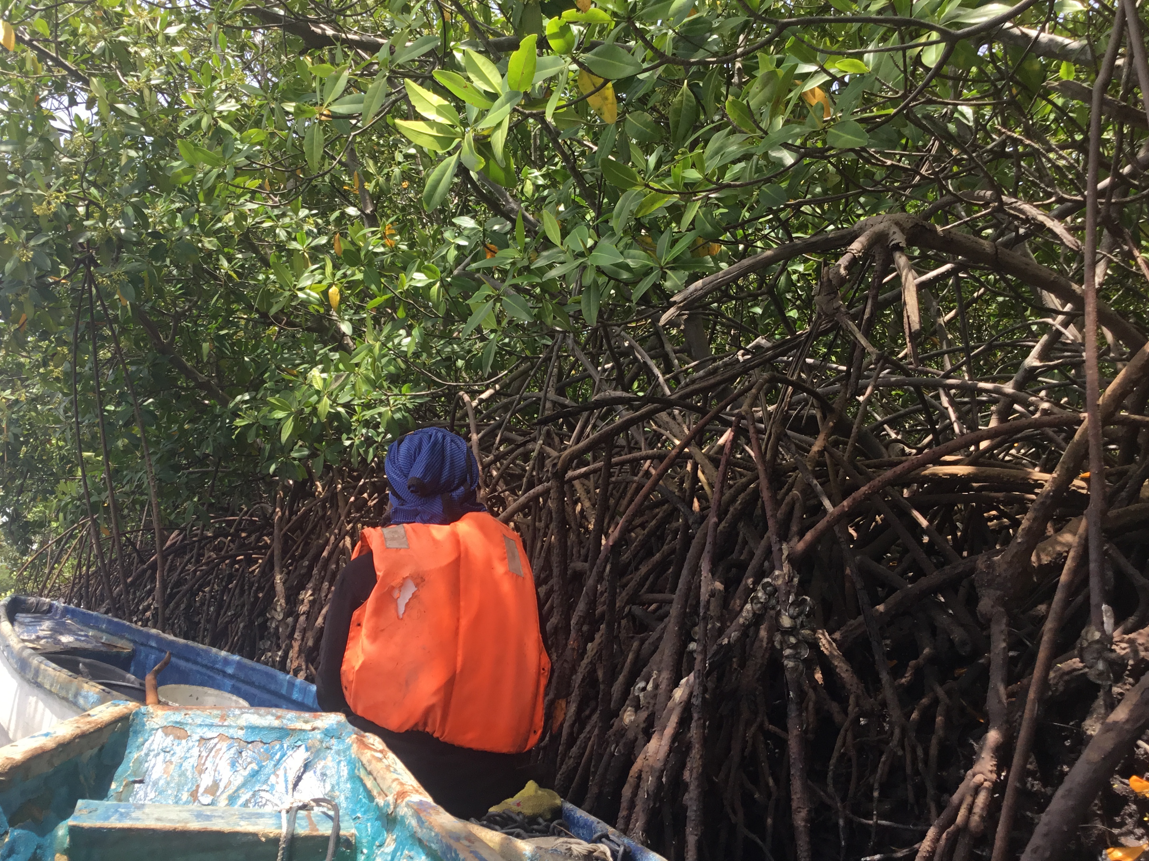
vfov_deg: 40.7
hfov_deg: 52.5
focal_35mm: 35
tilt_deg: +8.7
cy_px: 446
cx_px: 517
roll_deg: -2.1
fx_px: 1162
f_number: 2.4
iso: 25
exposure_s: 1/367
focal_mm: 3.3
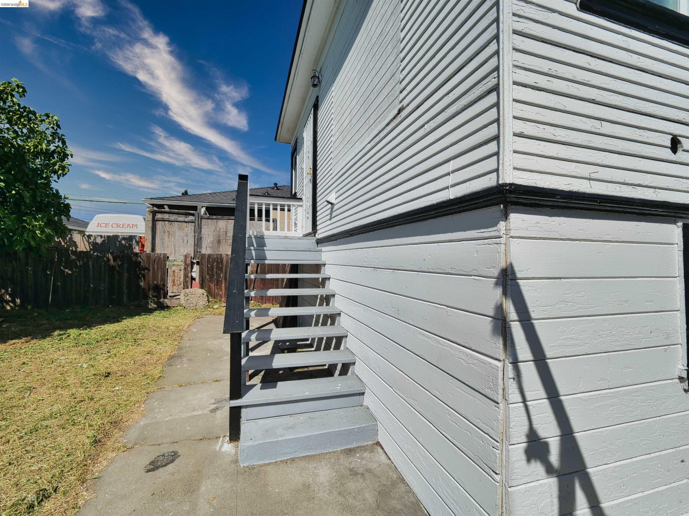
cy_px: 258
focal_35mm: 14
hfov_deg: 102.1
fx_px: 279
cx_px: 344
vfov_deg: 85.7
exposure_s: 1/640
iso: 100
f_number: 9
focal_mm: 7
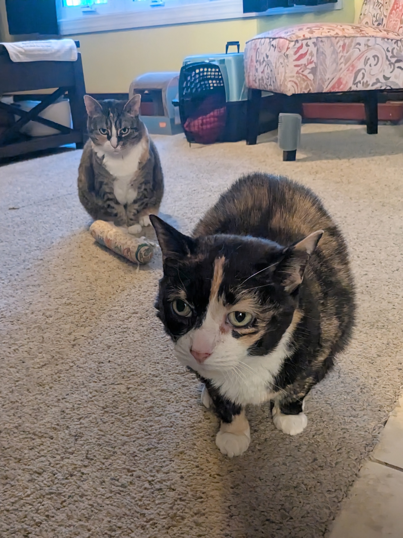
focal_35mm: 27
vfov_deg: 65.3
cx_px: 202
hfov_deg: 51.3
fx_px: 419
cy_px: 269
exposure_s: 1/60
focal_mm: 4.38
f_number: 1.73
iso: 2212
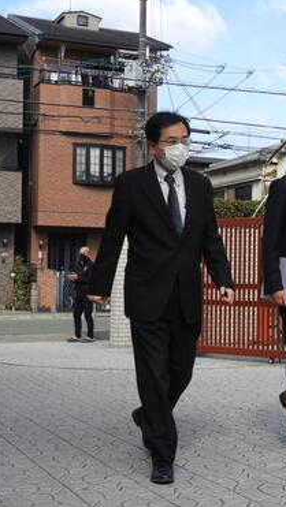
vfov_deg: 31.9
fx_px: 889
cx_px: 249
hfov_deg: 18.0
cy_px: 254
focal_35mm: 66
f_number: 4
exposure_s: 1/500
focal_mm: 8.1
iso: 100
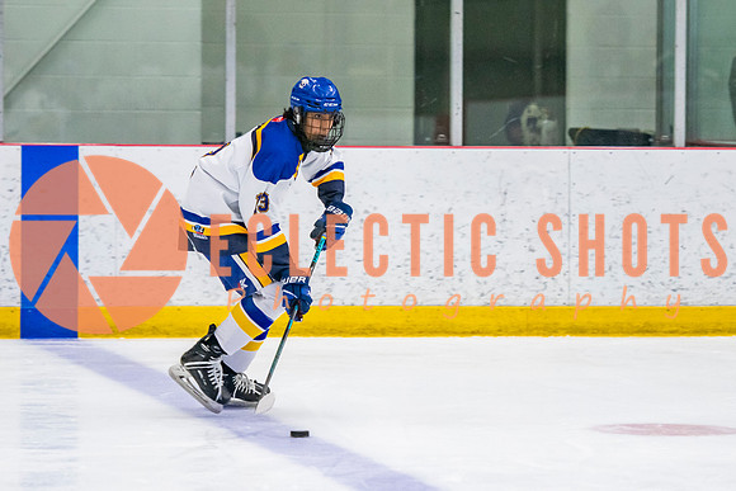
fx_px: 5025
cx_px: 371
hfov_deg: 8.4
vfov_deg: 5.6
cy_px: 218
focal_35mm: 246
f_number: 3.2
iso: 2000
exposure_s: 1/640
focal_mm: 135
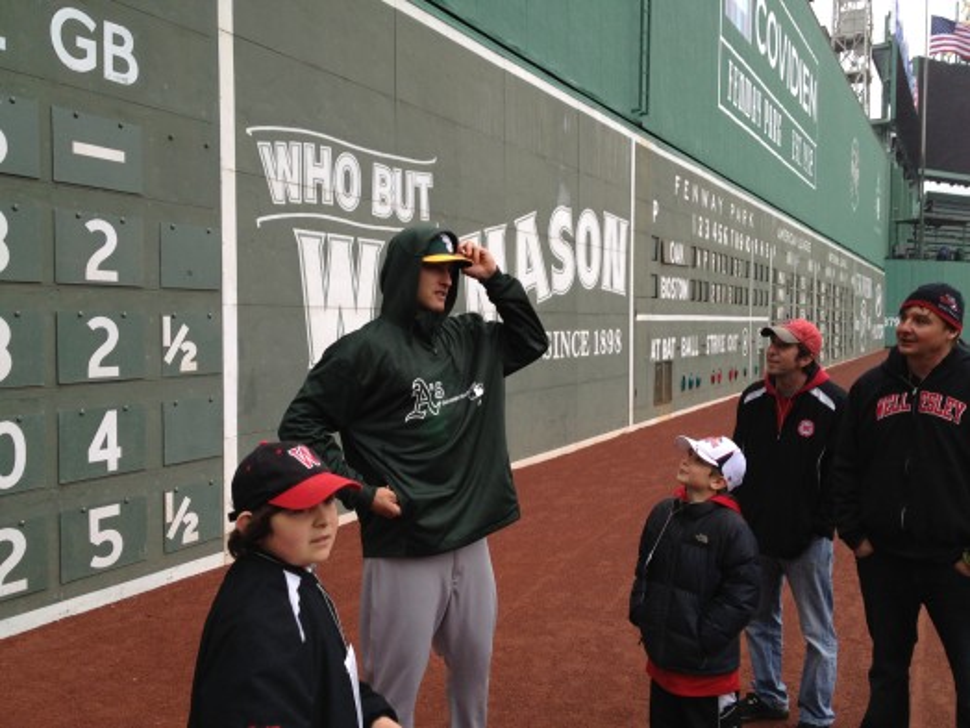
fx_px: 981
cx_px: 485
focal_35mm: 35
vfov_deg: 40.7
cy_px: 364
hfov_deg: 52.6
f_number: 2.4
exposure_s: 1/120
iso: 64
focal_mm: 4.28
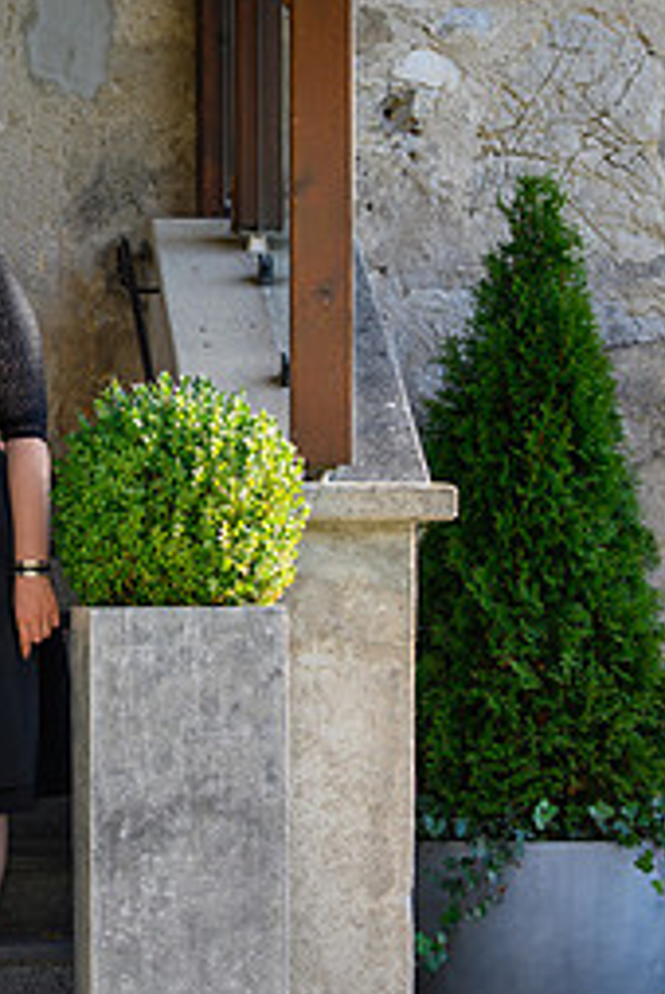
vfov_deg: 12.3
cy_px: 538
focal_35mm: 167
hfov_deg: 8.1
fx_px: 4614
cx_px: -205
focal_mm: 70
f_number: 4.5
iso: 200
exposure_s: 1/250
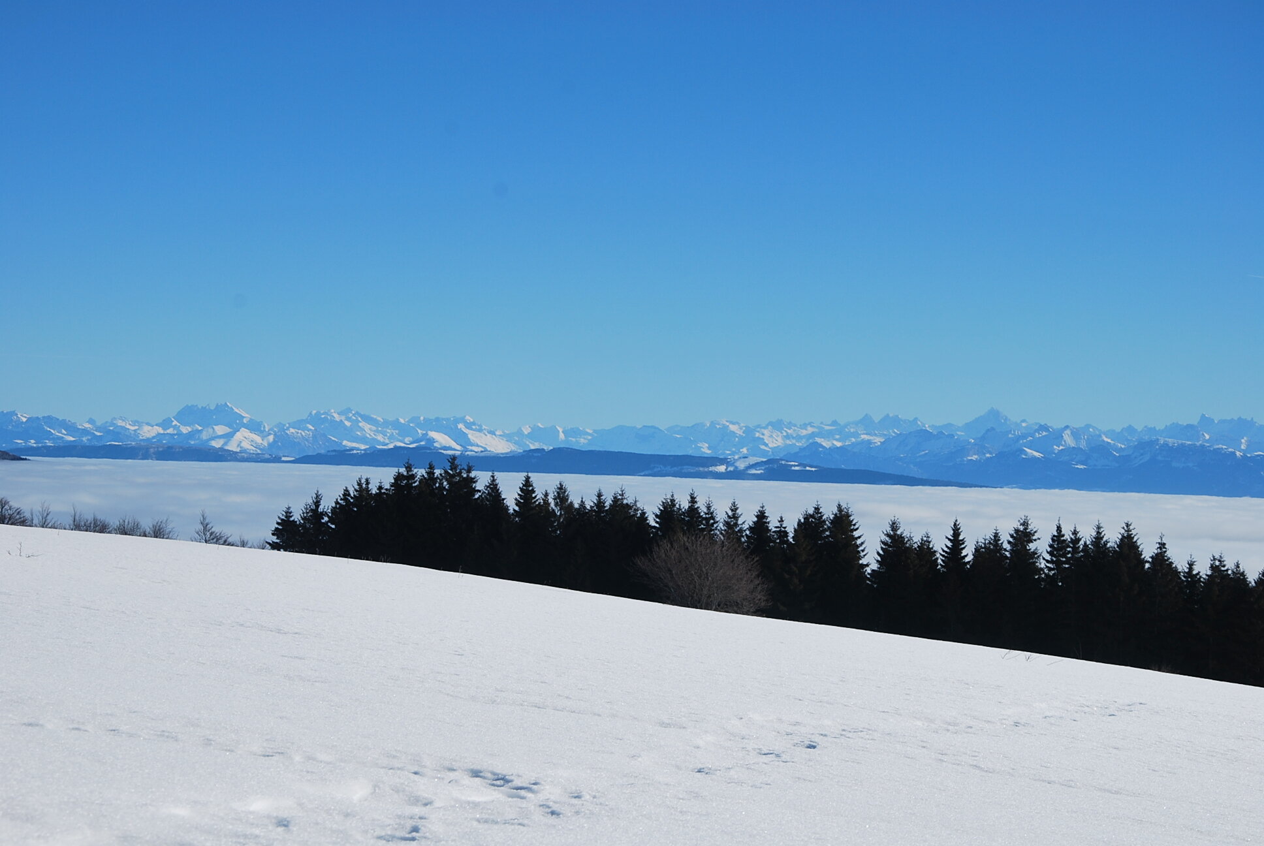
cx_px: 632
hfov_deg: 26.0
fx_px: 2742
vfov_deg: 17.5
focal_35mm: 78
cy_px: 423
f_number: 10
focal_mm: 52
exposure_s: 1/400
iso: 100
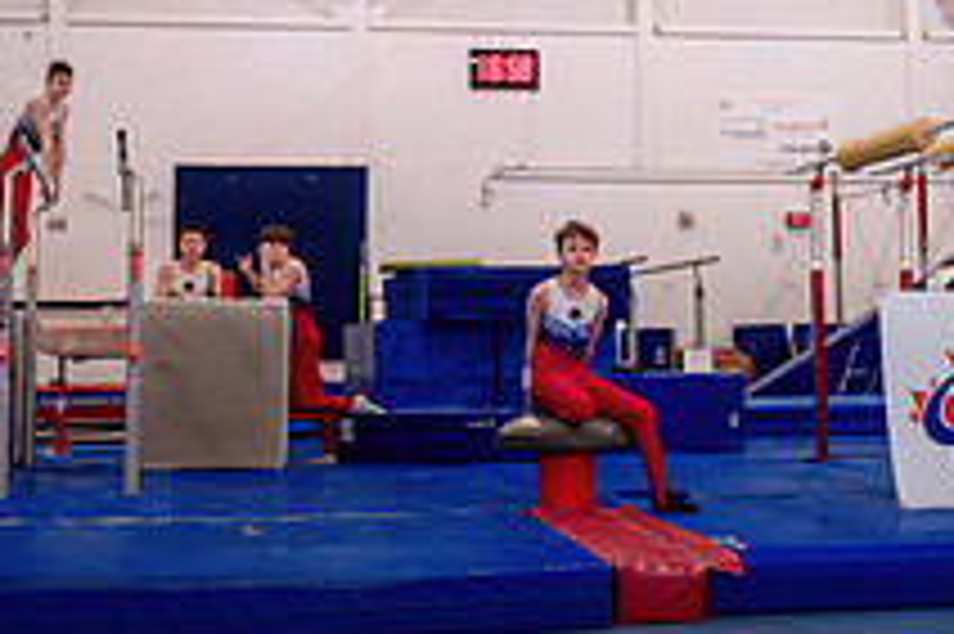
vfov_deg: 18.7
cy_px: 111
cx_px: 571
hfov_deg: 28.0
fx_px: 1906
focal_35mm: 72
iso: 1600
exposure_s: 1/1000
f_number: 2.8
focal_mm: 25.5
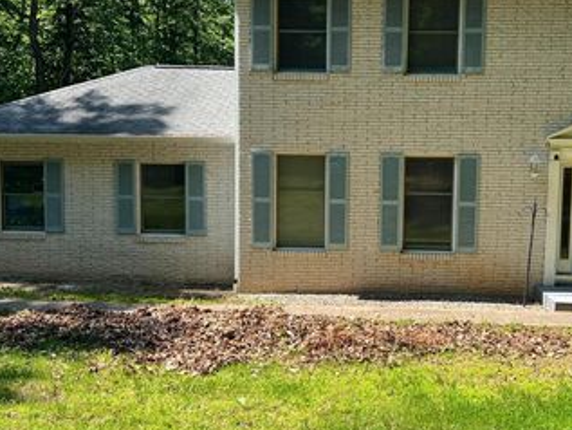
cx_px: 355
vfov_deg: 35.2
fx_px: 678
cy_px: 216
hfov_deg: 45.4
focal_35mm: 41
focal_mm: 5.7
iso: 50
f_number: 1.5
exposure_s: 1/1326
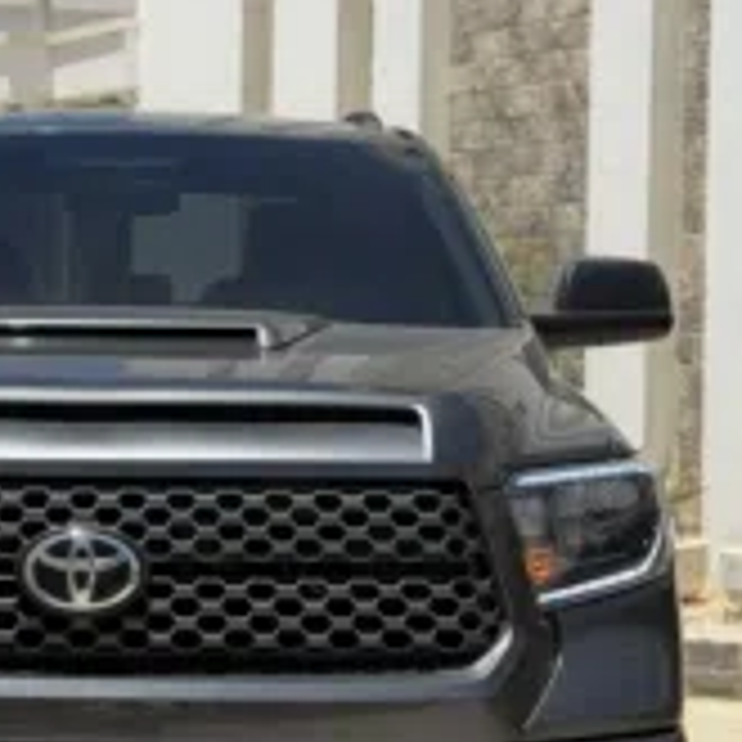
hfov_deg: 16.7
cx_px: 108
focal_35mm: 103
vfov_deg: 16.9
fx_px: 2498
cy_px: 463
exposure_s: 1/4587
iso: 80
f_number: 1.78
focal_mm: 6.76
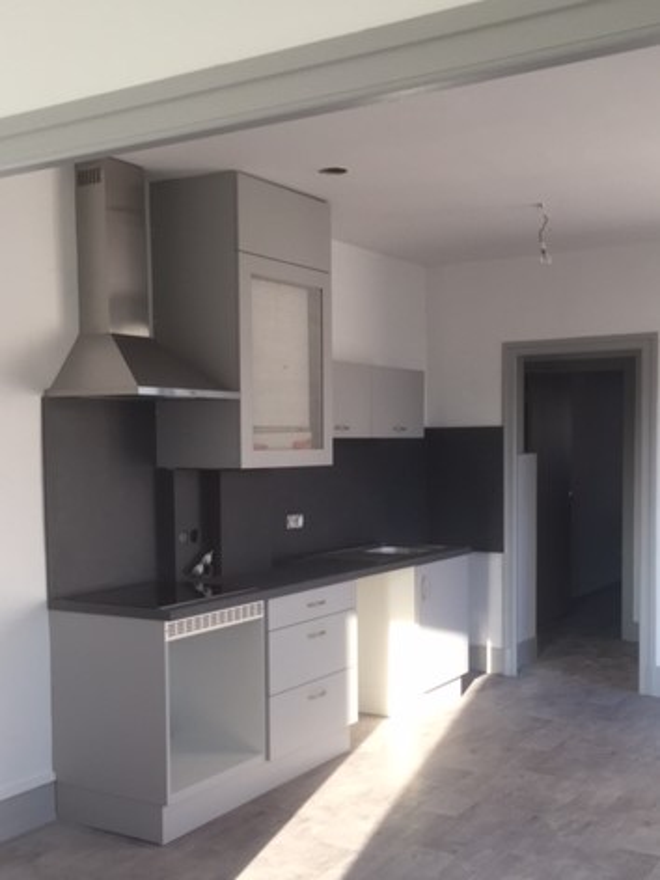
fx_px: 737
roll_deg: -0.6
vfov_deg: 61.7
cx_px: 330
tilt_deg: -4.5
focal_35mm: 29
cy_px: 440
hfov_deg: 48.2
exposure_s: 1/100
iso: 32
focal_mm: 4.15
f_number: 2.2
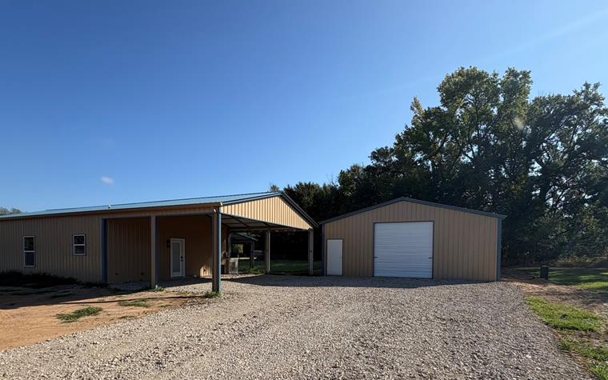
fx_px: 331
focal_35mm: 20
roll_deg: -2.4
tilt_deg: +5.4
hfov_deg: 85.0
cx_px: 294
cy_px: 262
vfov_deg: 57.9
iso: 50
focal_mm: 2.22
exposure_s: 1/1637
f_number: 2.2
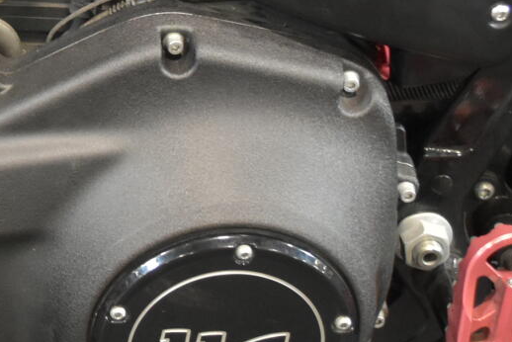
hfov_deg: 14.2
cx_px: -154
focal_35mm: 139
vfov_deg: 9.8
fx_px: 1978
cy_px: 8
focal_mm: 24
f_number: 4
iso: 1600
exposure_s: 1/20
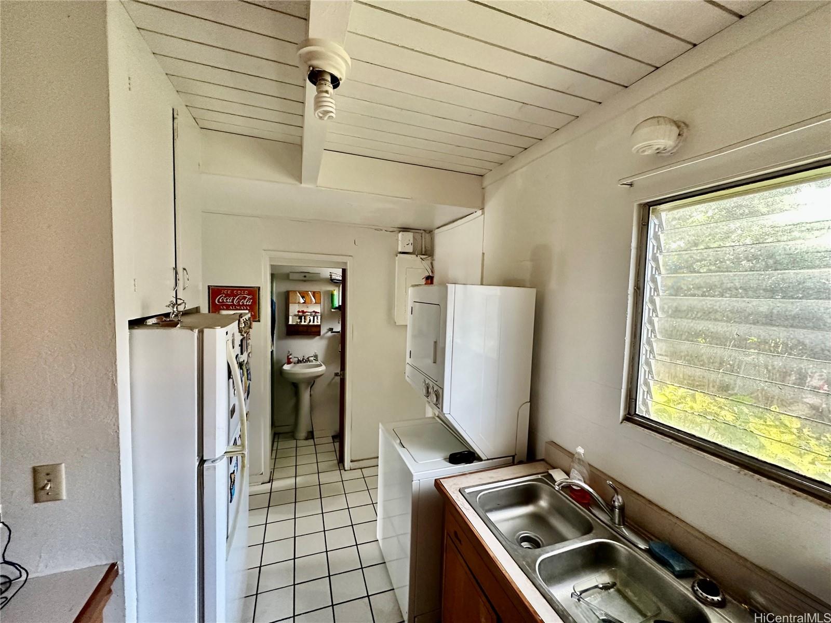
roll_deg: +0.1
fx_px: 336
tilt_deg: -2.3
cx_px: 416
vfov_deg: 85.7
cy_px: 312
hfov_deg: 102.1
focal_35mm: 14
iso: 400
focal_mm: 2.22
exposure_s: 1/60
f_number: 2.2
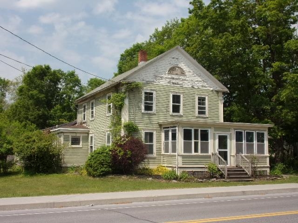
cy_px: 112
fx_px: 336
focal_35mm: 39
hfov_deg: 47.9
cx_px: 149
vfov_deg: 36.8
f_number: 3.9
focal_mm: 7
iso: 80
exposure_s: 1/950
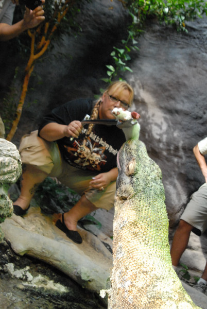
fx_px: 361
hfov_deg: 32.0
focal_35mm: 42
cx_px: 104
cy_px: 154
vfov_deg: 46.3
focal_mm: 28
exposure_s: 1/160
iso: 1600
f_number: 5.6
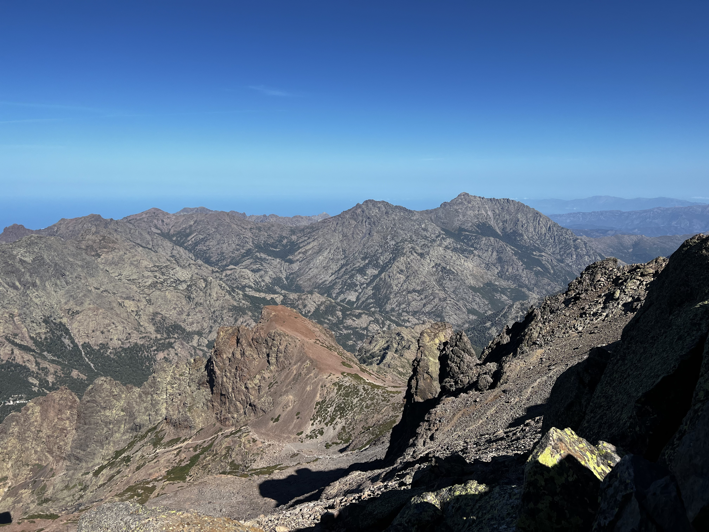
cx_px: 354
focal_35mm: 26
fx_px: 533
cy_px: 266
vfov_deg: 53.1
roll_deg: -0.5
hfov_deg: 67.3
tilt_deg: -8.6
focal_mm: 5.7
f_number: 1.5
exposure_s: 1/6211
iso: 50
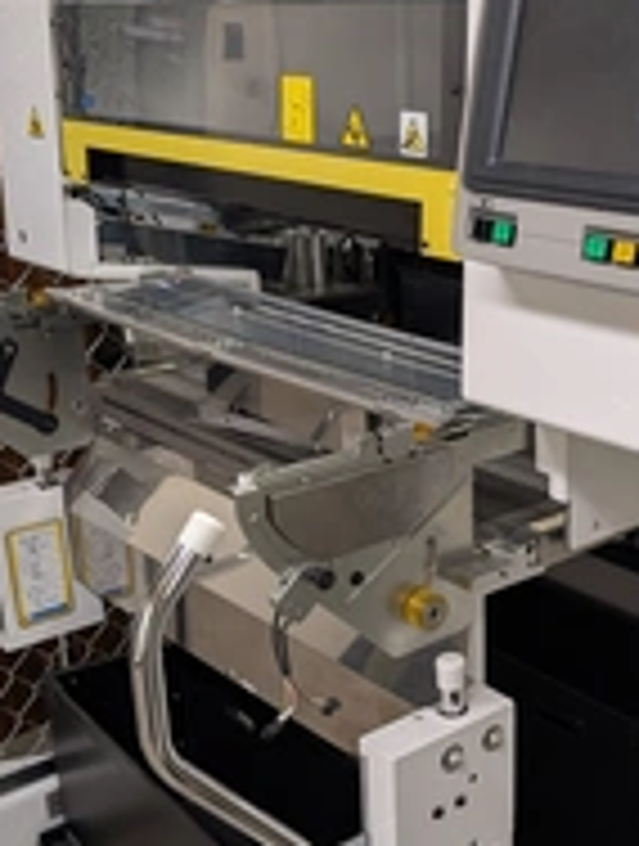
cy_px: 522
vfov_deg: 37.2
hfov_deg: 28.3
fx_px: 1250
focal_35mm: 51
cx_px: 479
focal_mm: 6.9
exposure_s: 1/30
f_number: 1.68
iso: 54
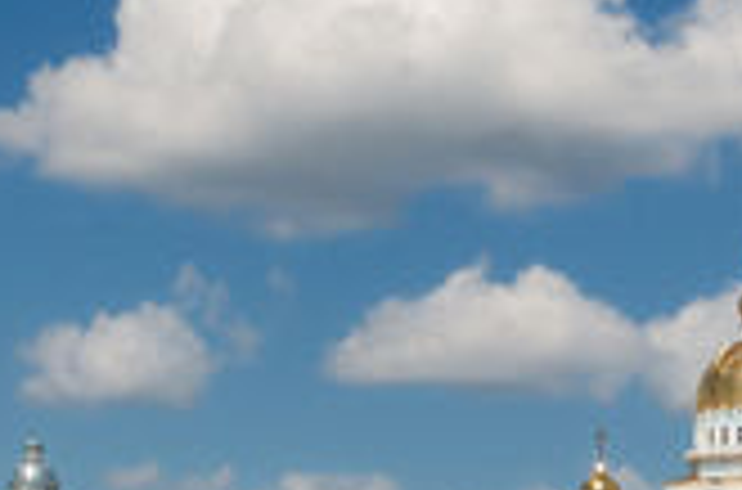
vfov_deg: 7.9
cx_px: 598
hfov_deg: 12.5
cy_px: 1070
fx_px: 3371
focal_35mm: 164
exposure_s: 1/500
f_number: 11
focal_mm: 20
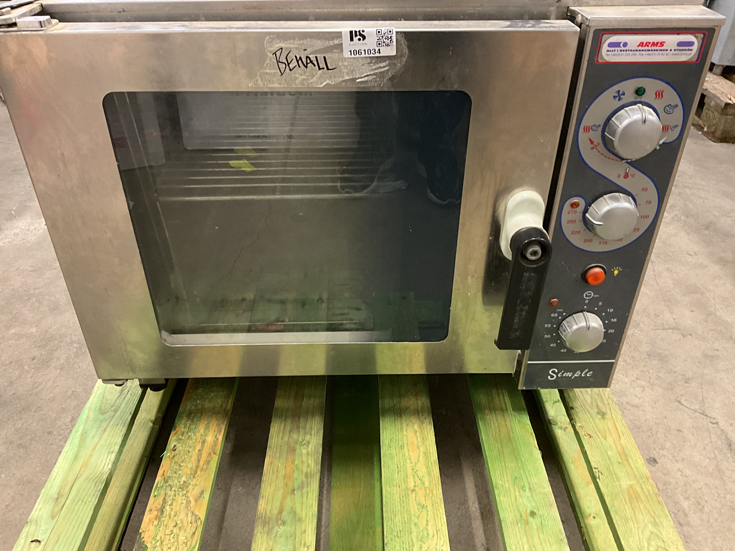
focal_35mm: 29
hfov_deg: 61.7
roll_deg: -0.5
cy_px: 276
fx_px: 616
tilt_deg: -34.0
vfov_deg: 48.2
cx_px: 368
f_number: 1.8
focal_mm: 3
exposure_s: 1/50
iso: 250
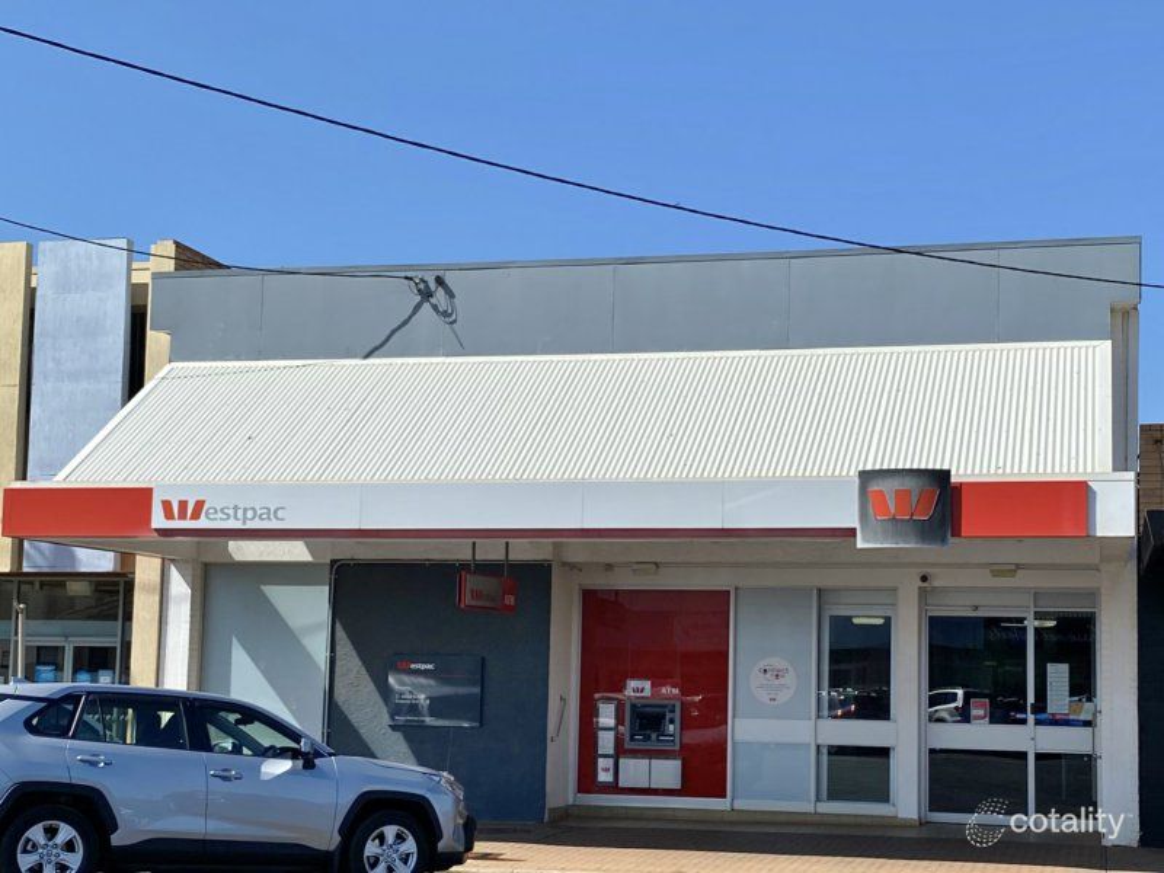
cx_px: 582
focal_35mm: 26
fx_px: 874
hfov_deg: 67.3
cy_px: 436
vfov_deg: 53.1
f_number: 1.8
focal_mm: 4.25
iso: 32
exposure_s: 1/2817
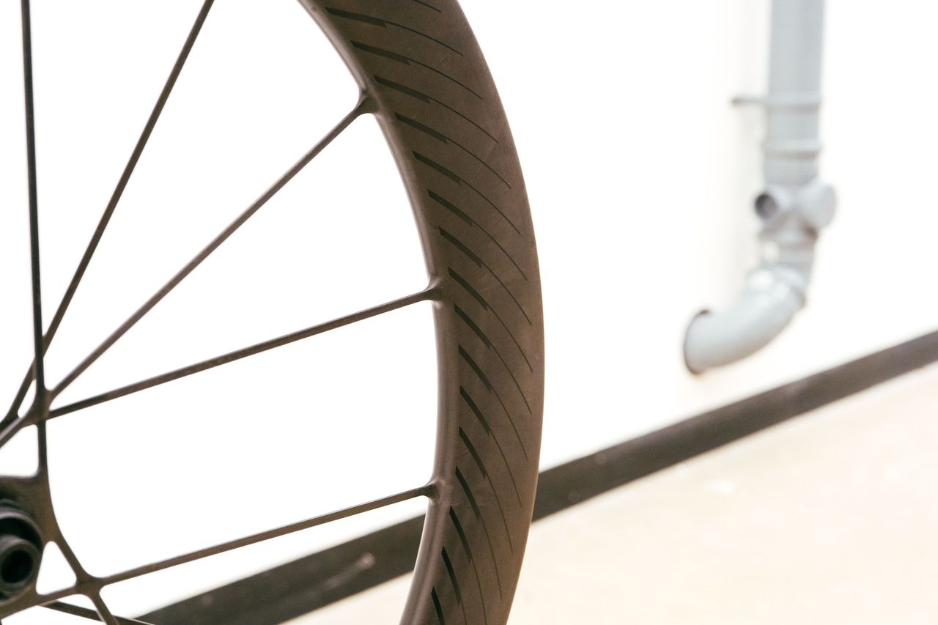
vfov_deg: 24.6
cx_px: 469
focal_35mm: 55
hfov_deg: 36.3
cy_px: 312
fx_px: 1433
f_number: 7.1
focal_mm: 55
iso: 2000
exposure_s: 1/125
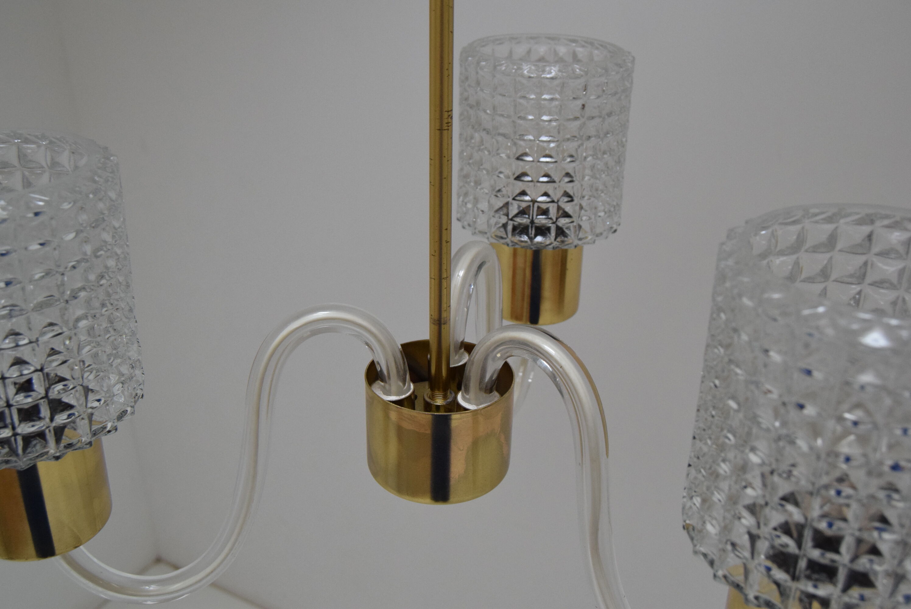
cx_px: 456
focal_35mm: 36
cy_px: 304
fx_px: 912
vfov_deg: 36.9
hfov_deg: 53.1
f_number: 7.1
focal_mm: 24
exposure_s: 1/200
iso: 1600
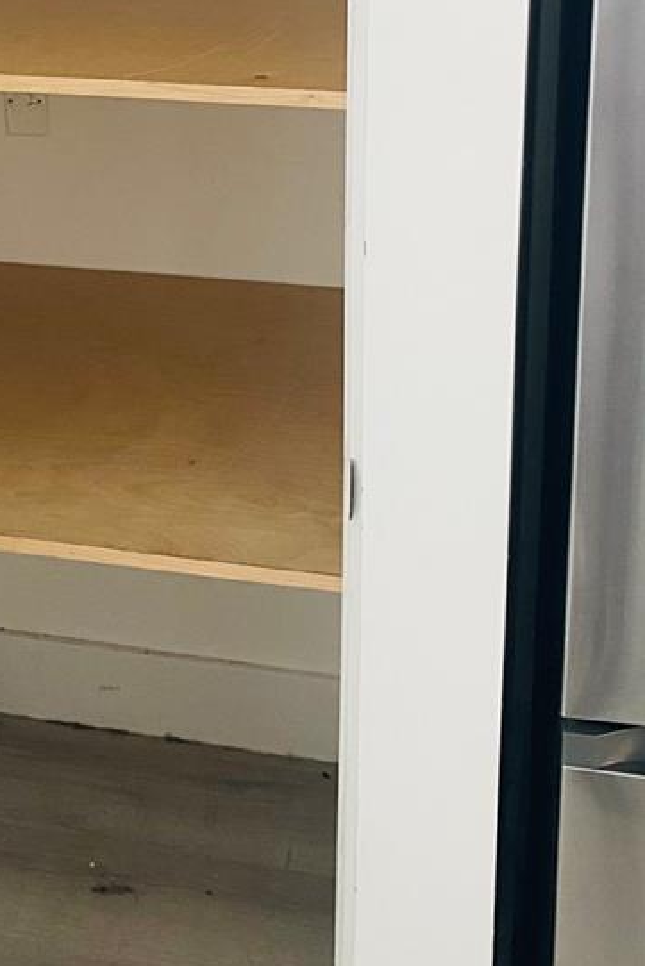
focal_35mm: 60
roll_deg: +0.0
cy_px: 112
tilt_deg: -13.0
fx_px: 1611
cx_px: 107
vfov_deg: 31.9
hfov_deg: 22.3
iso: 160
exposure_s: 1/60
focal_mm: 4.25
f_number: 1.8
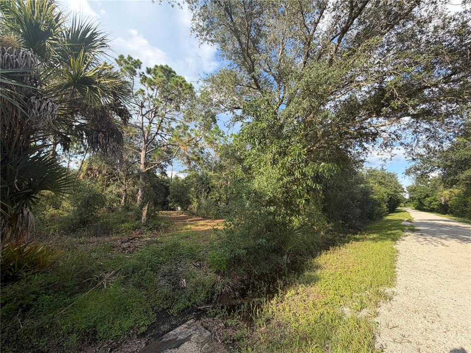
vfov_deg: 85.7
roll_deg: -1.2
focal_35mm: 14
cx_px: 236
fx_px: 190
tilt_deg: +7.6
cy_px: 176
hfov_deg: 102.1
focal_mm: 2.22
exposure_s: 1/502
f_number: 2.2
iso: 50
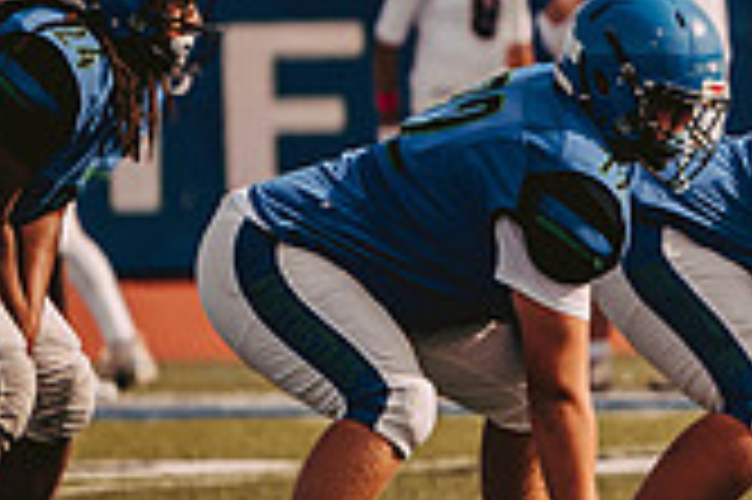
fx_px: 21619
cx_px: 1158
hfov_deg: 2.0
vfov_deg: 1.3
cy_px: 247
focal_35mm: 1036
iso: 160
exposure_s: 1/2000
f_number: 2.8
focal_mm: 200
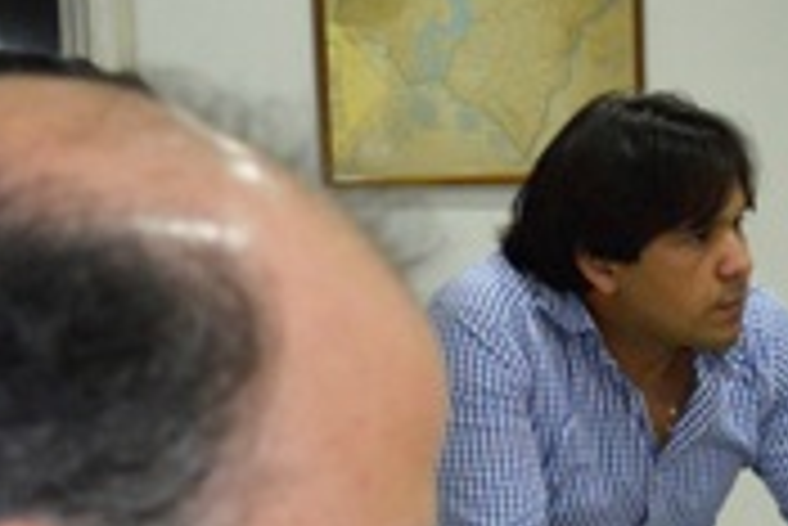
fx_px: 2256
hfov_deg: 18.6
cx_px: 991
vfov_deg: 12.9
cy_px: 661
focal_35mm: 103
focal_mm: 20
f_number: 3.8
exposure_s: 1/50
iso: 1600
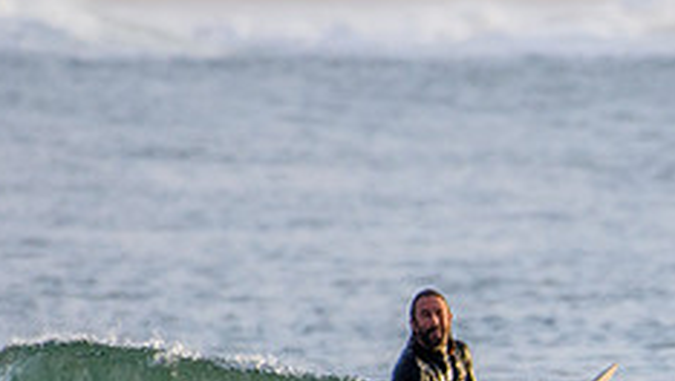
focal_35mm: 1948
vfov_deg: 0.6
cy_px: 507
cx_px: 635
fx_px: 34890
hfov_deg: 1.1
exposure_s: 1/2000
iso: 640
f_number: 5.6
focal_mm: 500
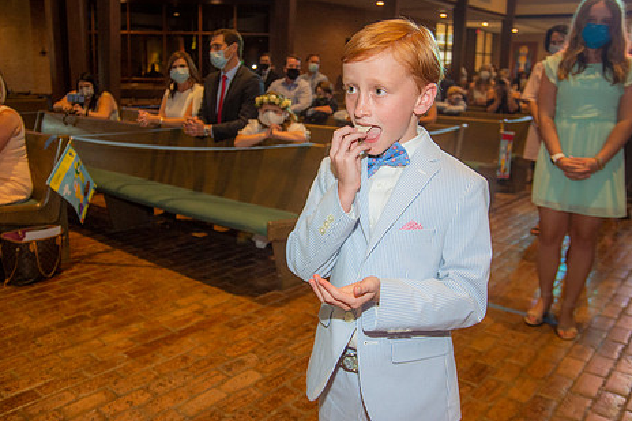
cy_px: 193
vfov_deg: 43.5
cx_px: 304
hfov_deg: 61.9
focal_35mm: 30
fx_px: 526
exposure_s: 1/200
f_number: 5
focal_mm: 24
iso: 1600
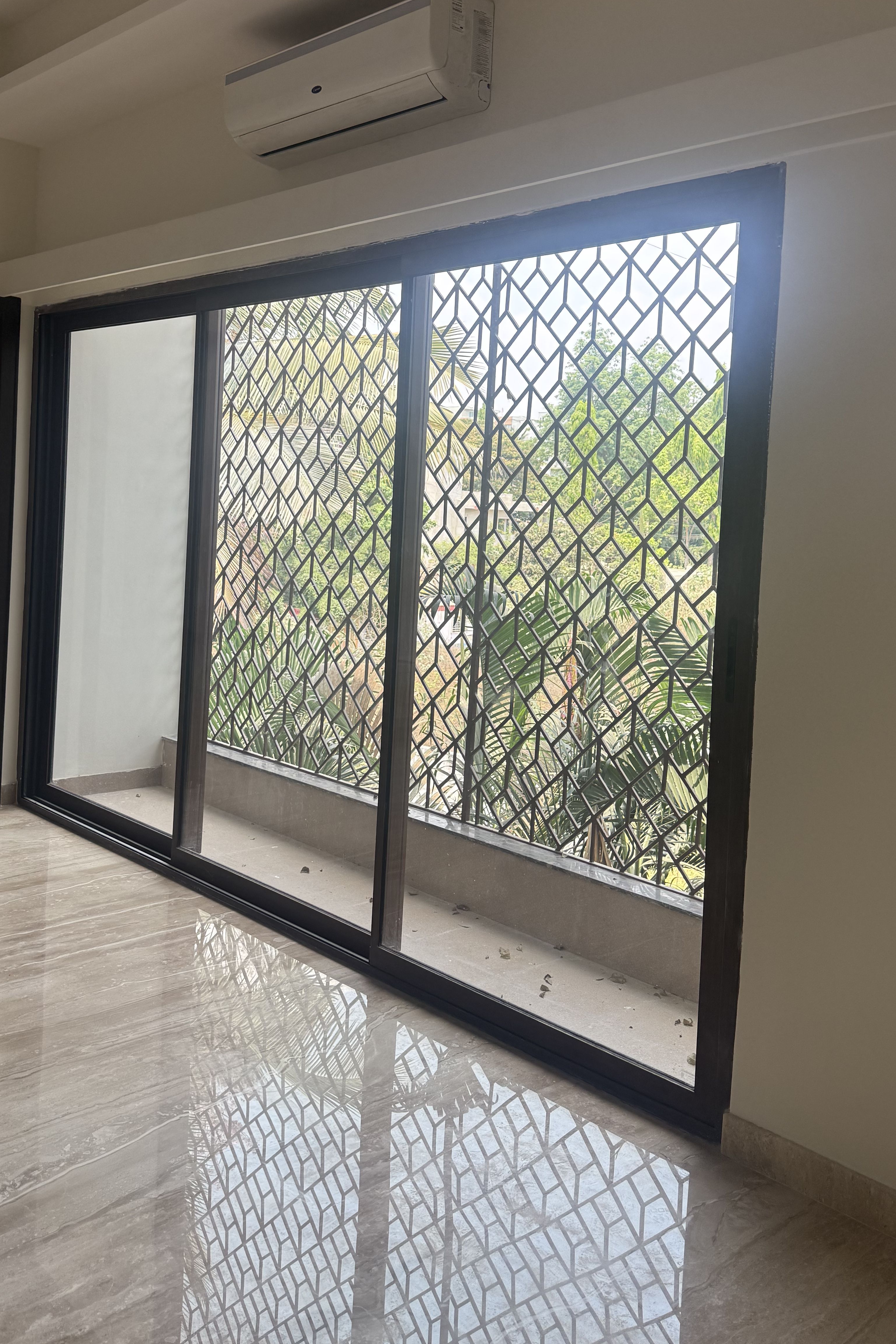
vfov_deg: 59.9
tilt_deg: -1.6
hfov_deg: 42.3
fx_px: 1157
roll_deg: -3.0
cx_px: 438
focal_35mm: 31
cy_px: 546
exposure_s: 1/535
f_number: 1.78
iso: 100
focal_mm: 6.76
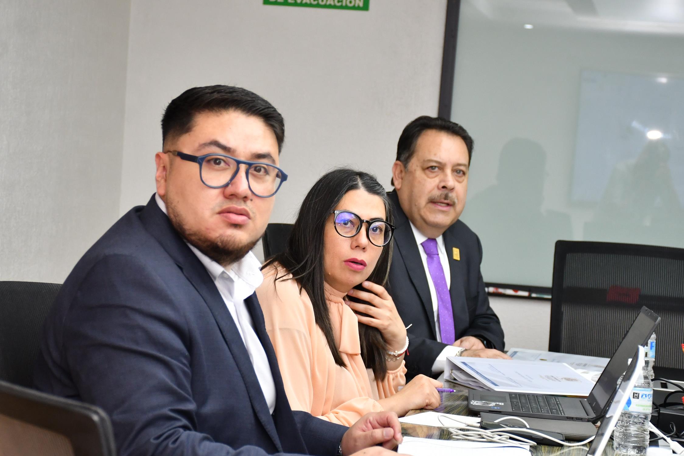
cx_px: 302
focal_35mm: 112
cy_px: 243
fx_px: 2128
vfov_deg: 12.2
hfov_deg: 18.3
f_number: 5.6
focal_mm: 60
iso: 1000
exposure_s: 1/125
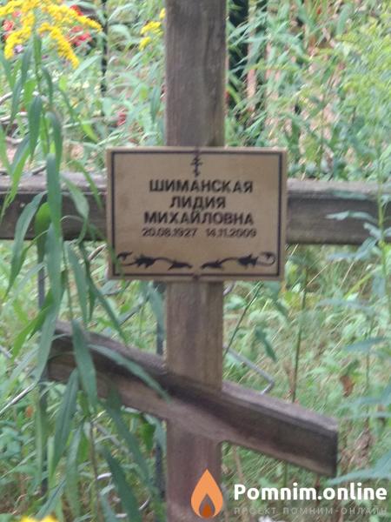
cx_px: 196
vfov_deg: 36.8
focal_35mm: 52
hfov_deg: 28.0
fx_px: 783
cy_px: 261
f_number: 2.6
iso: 320
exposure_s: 1/60
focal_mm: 5.99
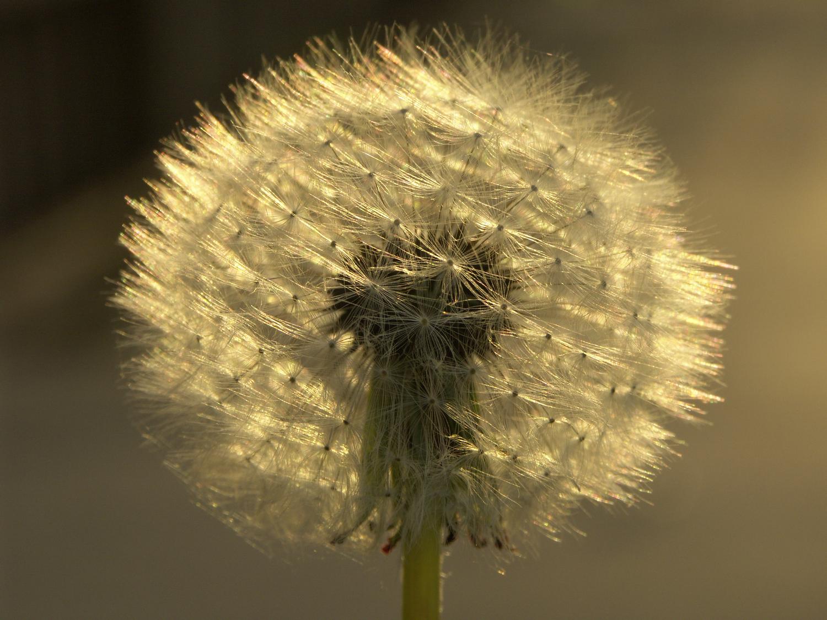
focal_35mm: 200
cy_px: 310
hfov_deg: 9.9
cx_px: 414
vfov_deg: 7.4
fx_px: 4778
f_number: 7.1
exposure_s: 1/160
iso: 100
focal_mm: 50.8
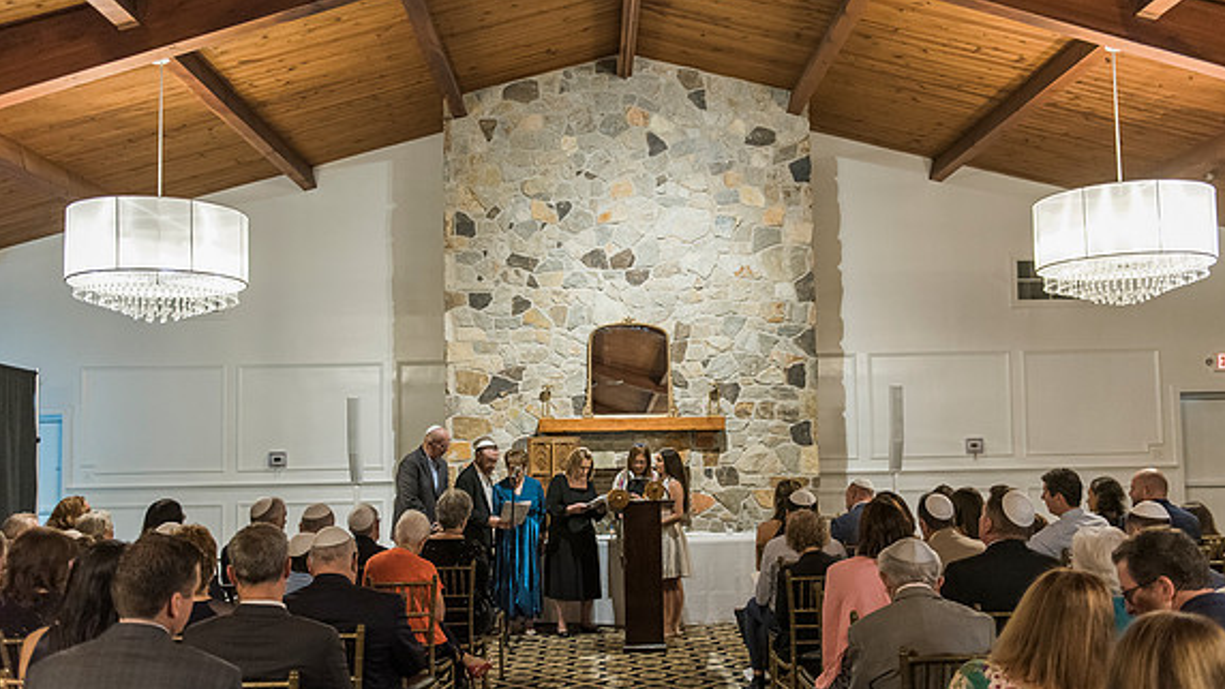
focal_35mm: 34
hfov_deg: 58.0
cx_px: 619
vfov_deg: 34.7
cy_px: 371
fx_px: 1105
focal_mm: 32
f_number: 2.8
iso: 2500
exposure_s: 1/80
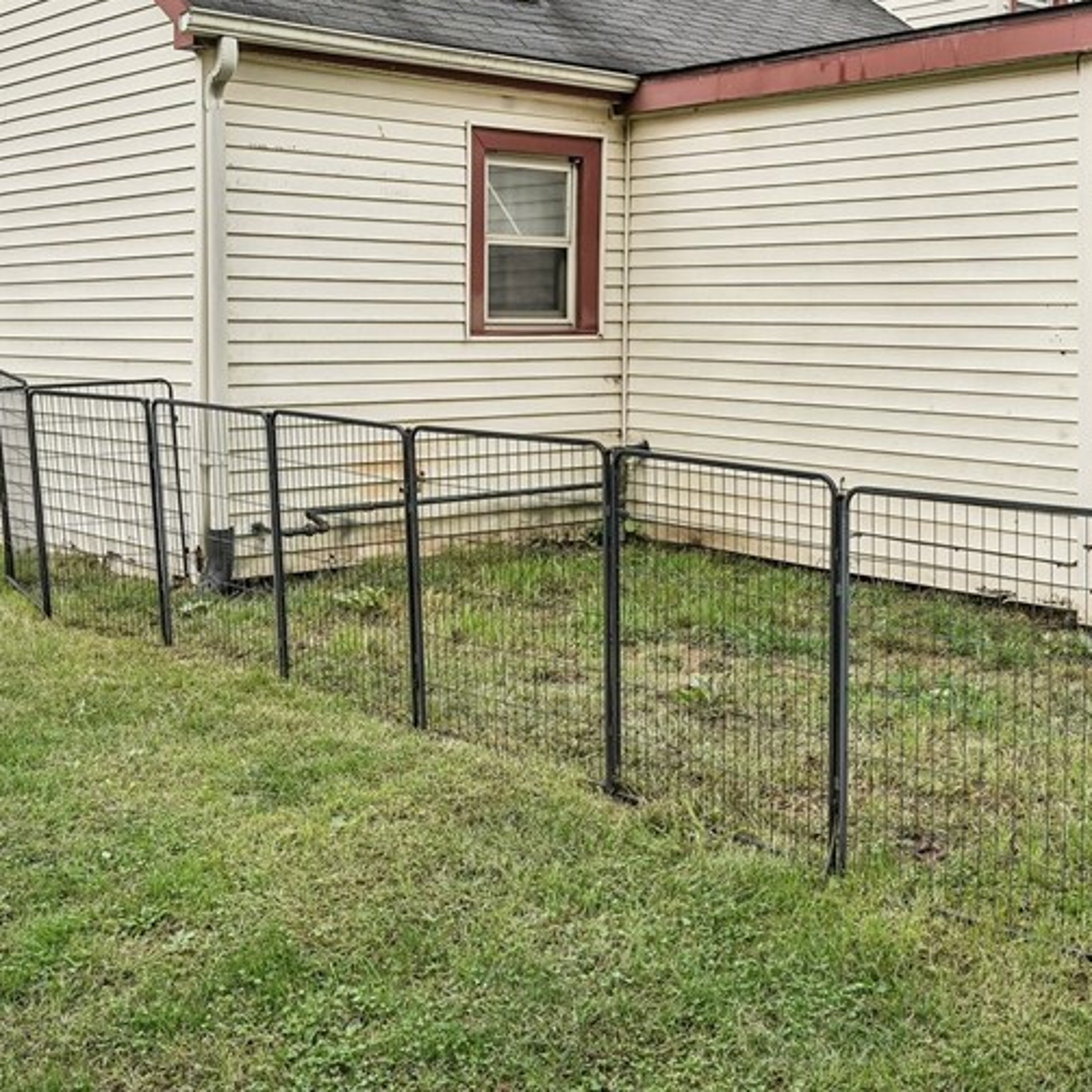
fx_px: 1570
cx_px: 653
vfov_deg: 37.8
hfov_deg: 38.2
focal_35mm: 44
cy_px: 348
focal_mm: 24
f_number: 8
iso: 100
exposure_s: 1/200
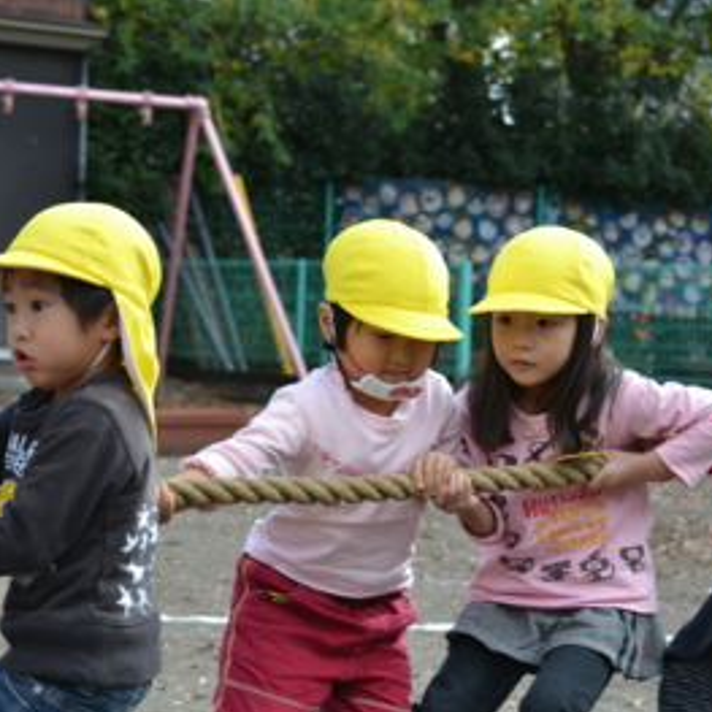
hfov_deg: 16.3
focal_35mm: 107
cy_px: 359
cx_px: 341
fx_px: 2482
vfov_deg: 16.3
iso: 125
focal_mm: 55
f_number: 5.6
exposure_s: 1/125
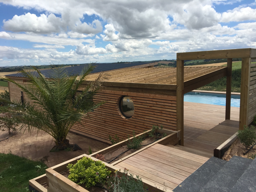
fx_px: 214
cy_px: 96
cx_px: 128
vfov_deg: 48.2
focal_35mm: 29
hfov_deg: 61.7
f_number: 2.2
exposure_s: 1/2262
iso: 25
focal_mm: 4.15
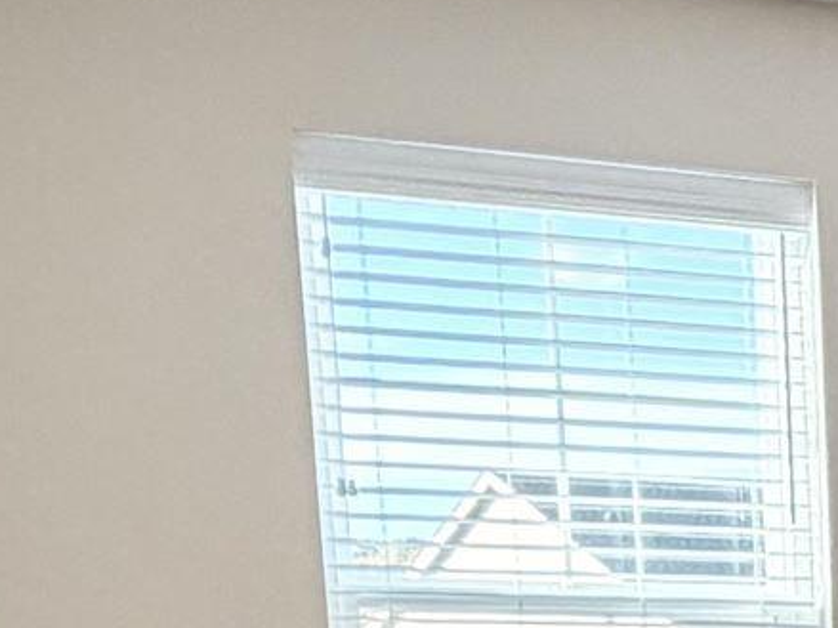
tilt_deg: -12.5
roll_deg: -0.3
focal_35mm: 98
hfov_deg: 17.6
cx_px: 1319
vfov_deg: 13.2
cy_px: 1224
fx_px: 2372
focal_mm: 2.22
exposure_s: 1/120
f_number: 2.2
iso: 200
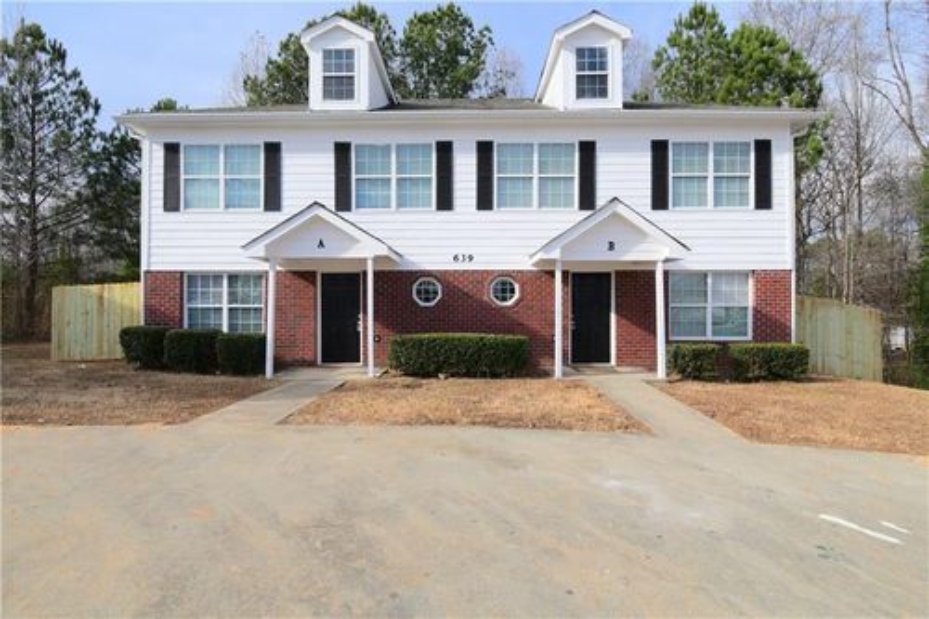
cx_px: 464
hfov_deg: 86.9
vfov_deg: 64.5
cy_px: 310
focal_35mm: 19
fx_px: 490
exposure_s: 1/250
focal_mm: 13
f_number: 8
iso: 100
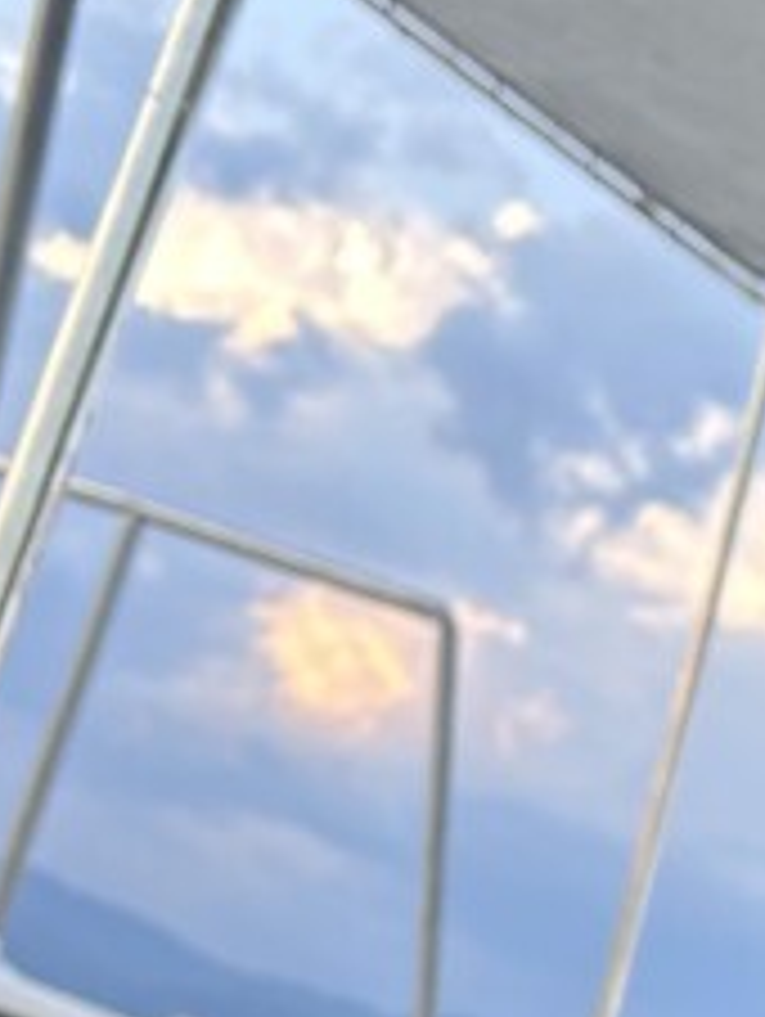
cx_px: 1624
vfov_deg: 16.7
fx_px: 3382
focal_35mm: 115
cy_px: 1066
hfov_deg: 11.4
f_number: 1.5
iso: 40
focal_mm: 5.7
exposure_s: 1/184
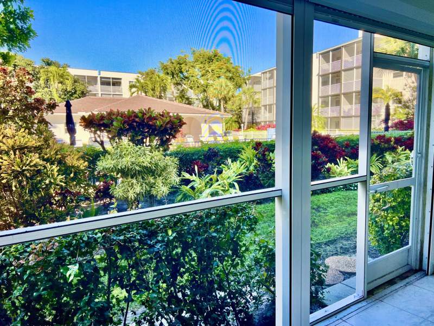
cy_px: 163
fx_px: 326
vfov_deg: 53.1
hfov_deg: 67.3
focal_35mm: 26
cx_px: 217
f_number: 1.5
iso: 50
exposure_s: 1/696
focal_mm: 5.7
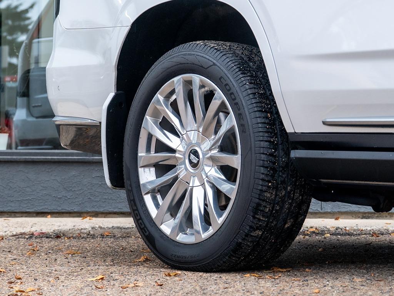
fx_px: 1199
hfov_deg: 18.7
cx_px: 179
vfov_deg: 14.0
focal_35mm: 105
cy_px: 76
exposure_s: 1/125
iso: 500
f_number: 4
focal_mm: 52
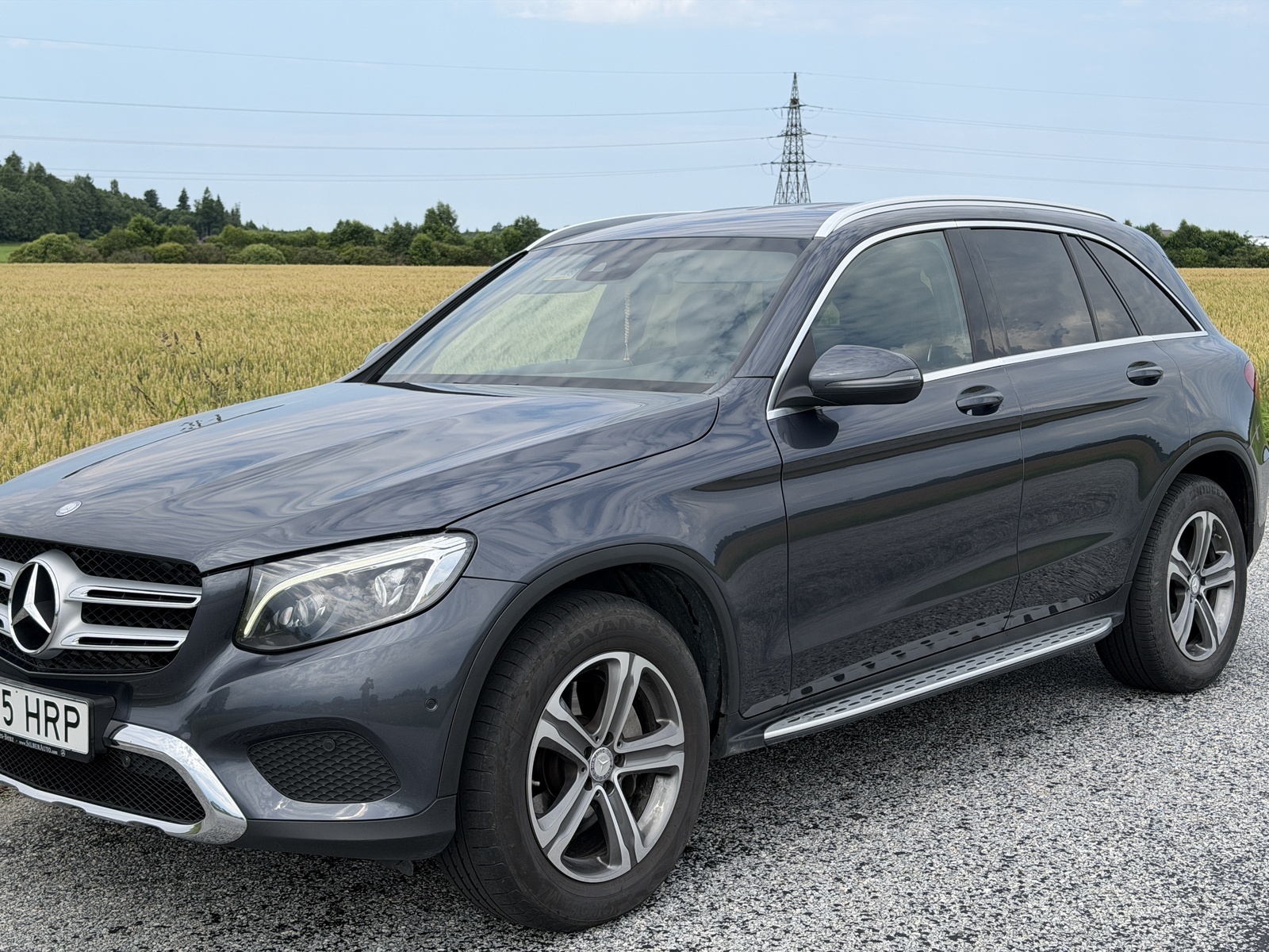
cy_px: 476
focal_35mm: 48
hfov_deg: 39.7
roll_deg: +0.2
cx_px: 634
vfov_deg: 30.3
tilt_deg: -7.6
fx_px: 1760
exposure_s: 1/3096
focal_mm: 6.76
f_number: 1.78
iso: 64
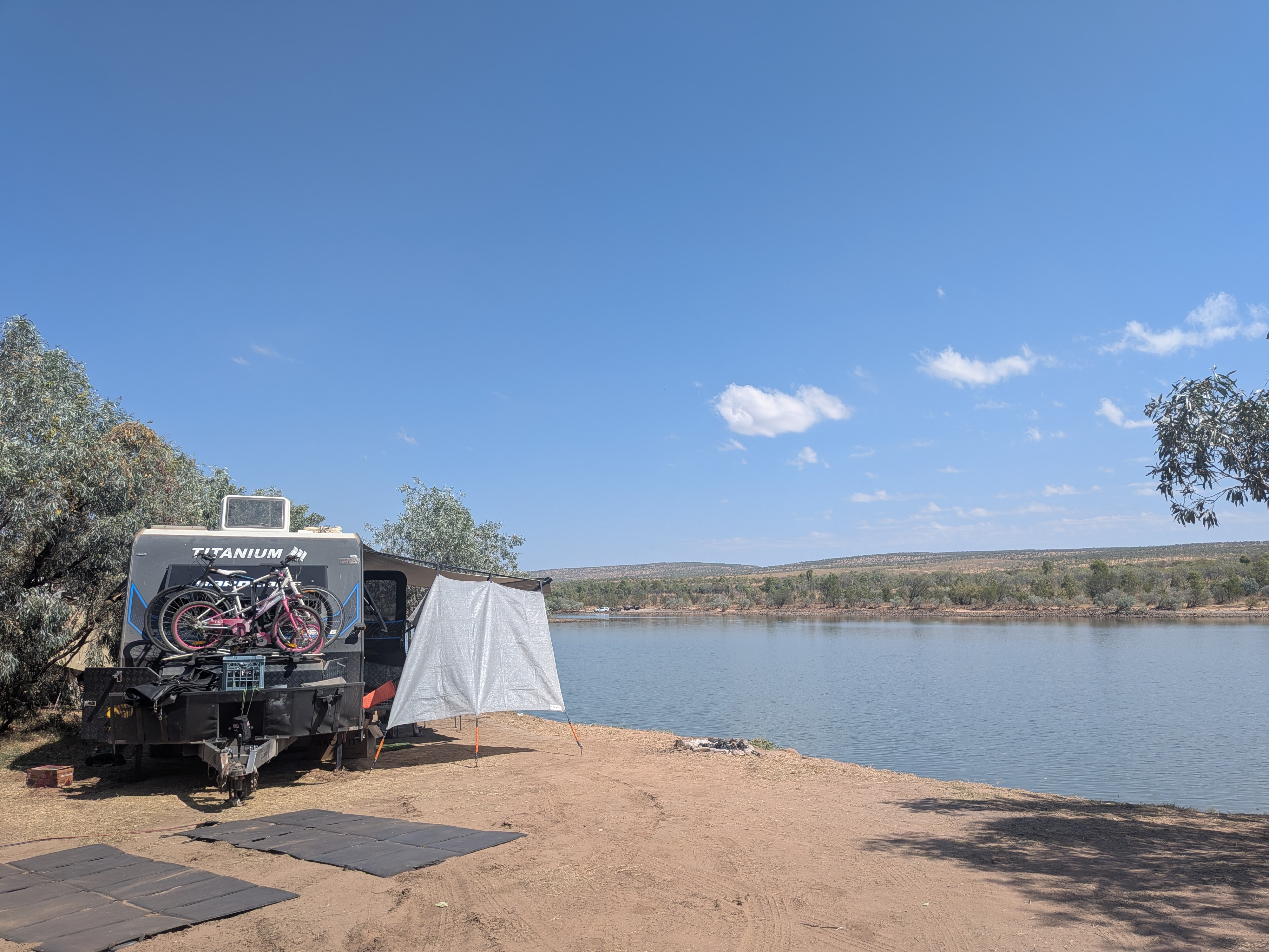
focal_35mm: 24
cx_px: 634
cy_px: 476
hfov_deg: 71.6
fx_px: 880
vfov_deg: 56.8
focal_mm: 4.53
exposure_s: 1/1825
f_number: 1.7
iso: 31
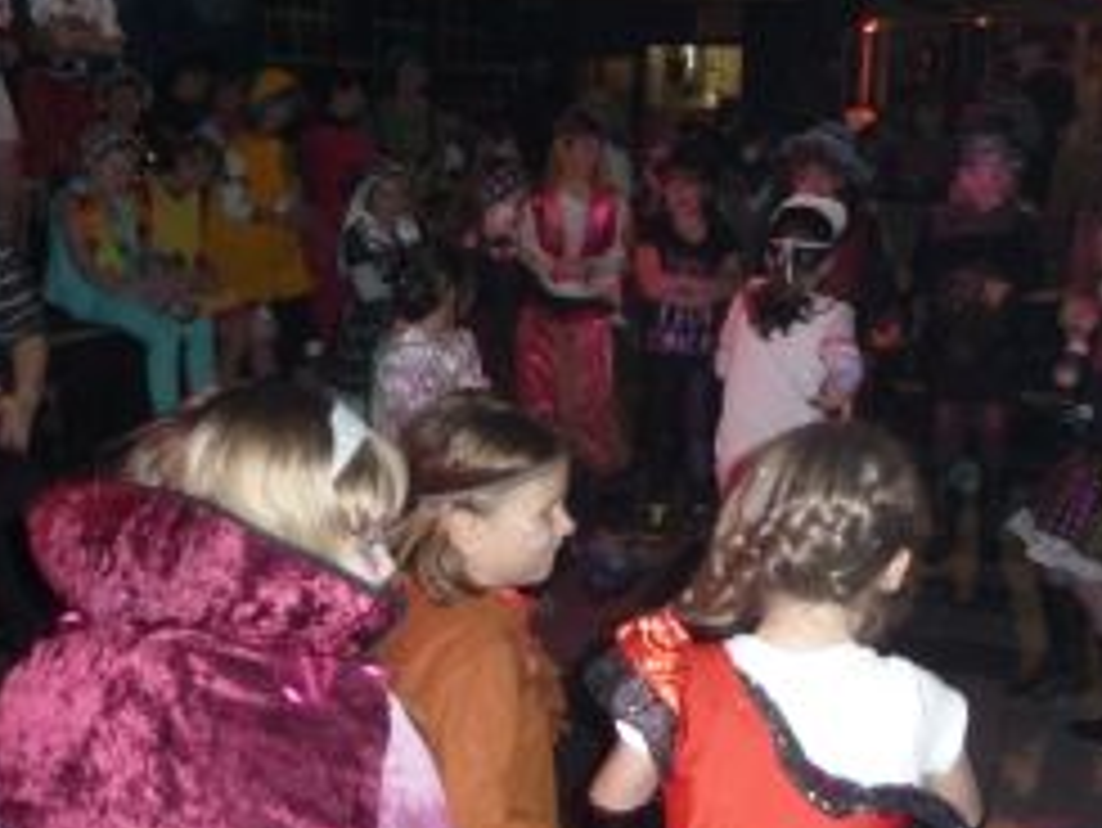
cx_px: 517
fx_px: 1561
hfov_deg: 38.9
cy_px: 346
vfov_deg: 29.7
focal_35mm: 49
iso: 320
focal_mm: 5
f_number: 3.4
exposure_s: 1/30
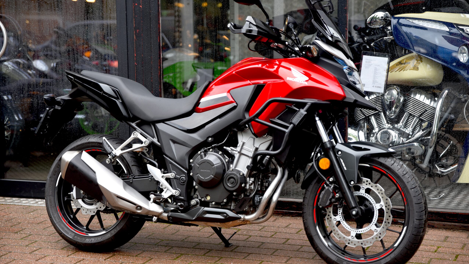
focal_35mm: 74
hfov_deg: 28.6
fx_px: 920
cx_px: 236
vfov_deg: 16.3
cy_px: 128
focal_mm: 70
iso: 100
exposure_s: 1/50
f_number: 2.8
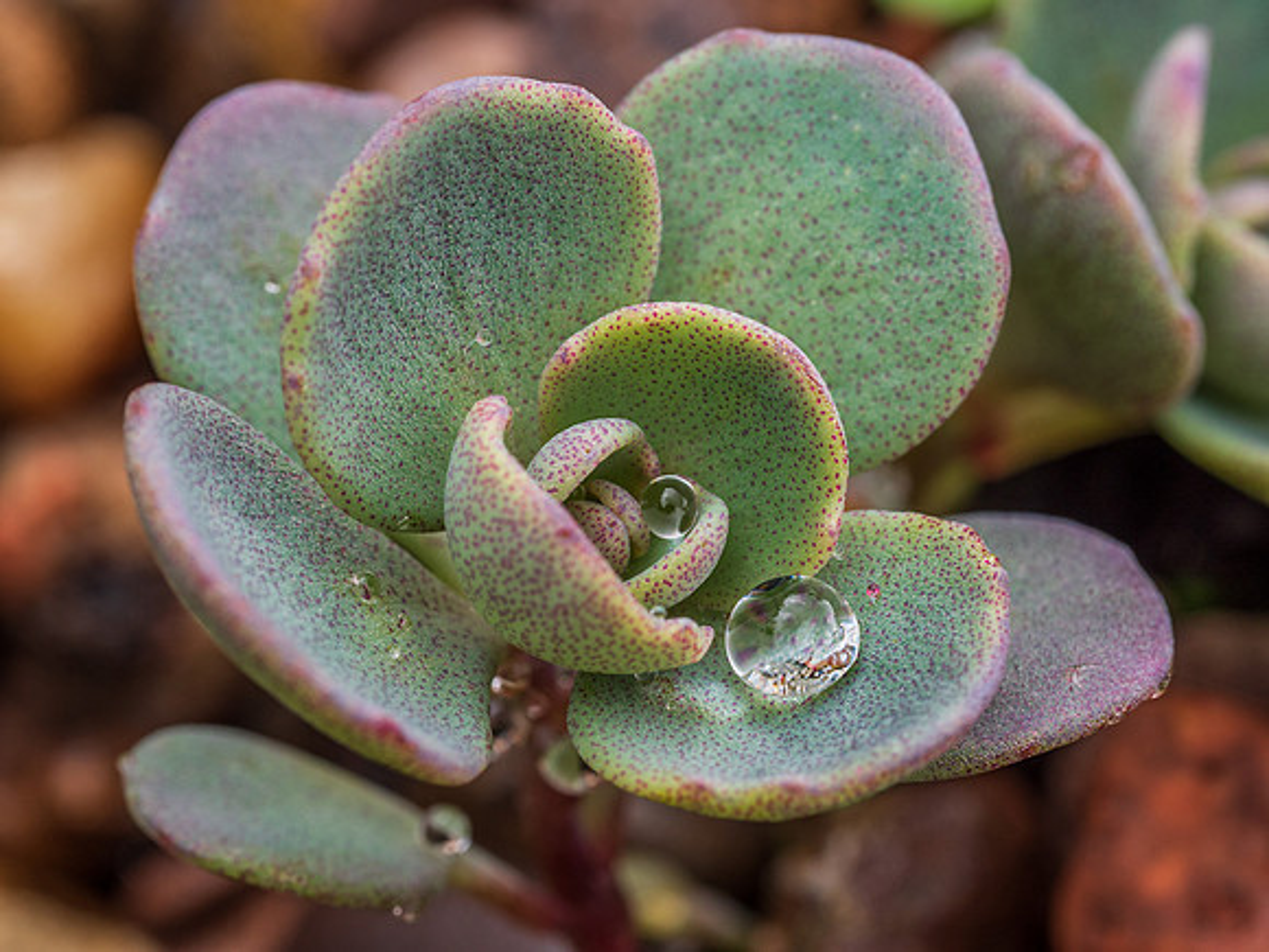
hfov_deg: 16.4
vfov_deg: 12.3
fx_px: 4399
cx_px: 634
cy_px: 476
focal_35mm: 120
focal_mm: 60
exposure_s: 1/20
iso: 200
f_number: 8
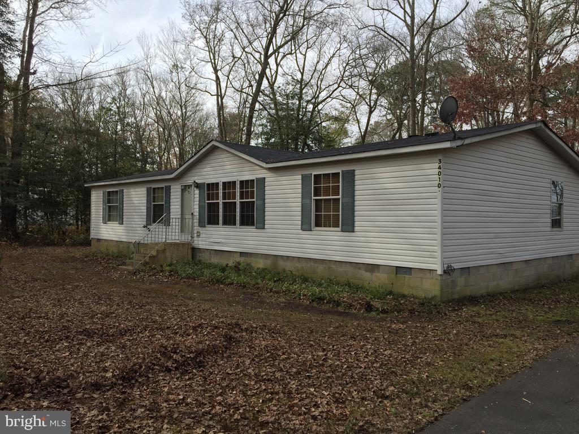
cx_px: 290
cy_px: 217
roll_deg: +0.0
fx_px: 485
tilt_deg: +0.3
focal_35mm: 29
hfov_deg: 61.7
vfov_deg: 48.2
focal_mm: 4.15
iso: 32
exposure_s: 1/1099
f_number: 2.2
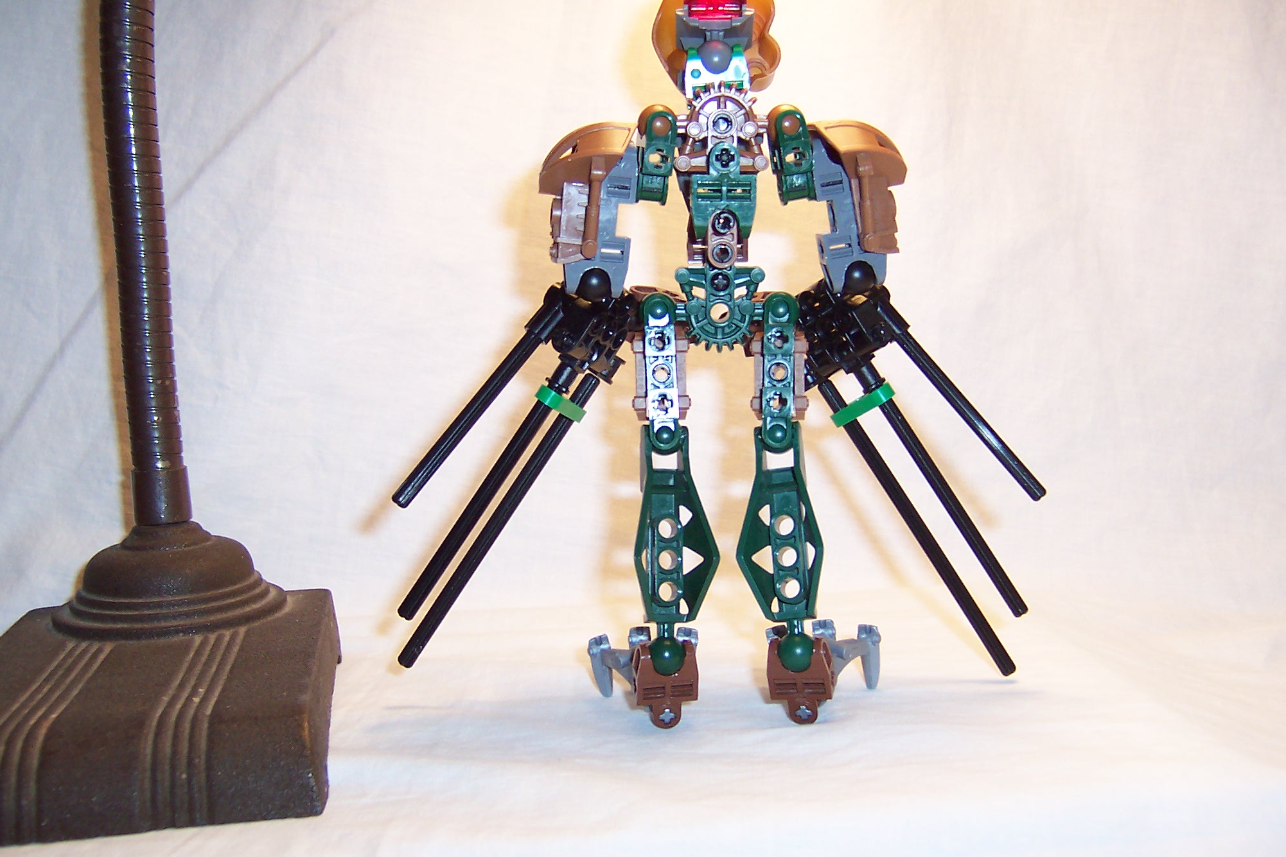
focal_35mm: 38
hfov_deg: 50.7
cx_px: 649
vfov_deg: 35.0
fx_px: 1357
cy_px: 384
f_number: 2.8
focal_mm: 5.6
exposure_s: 1/60
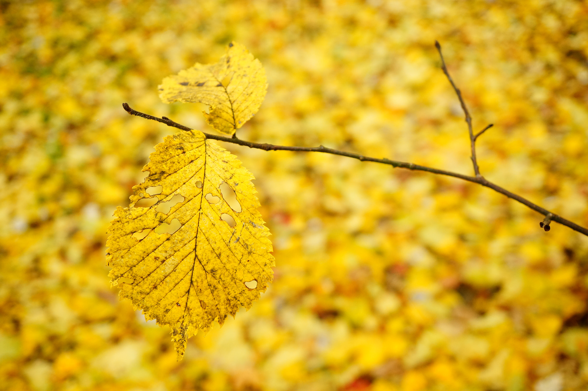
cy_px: 196
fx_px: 734
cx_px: 294
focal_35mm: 45
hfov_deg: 43.6
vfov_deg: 29.8
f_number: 7.1
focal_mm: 30
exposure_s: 1/100
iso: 800
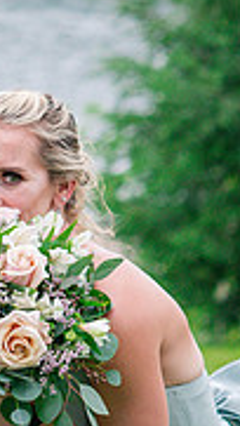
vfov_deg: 6.5
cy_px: 285
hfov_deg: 3.7
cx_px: 22
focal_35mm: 333
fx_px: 3762
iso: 500
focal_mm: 85
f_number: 3.5
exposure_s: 1/2000
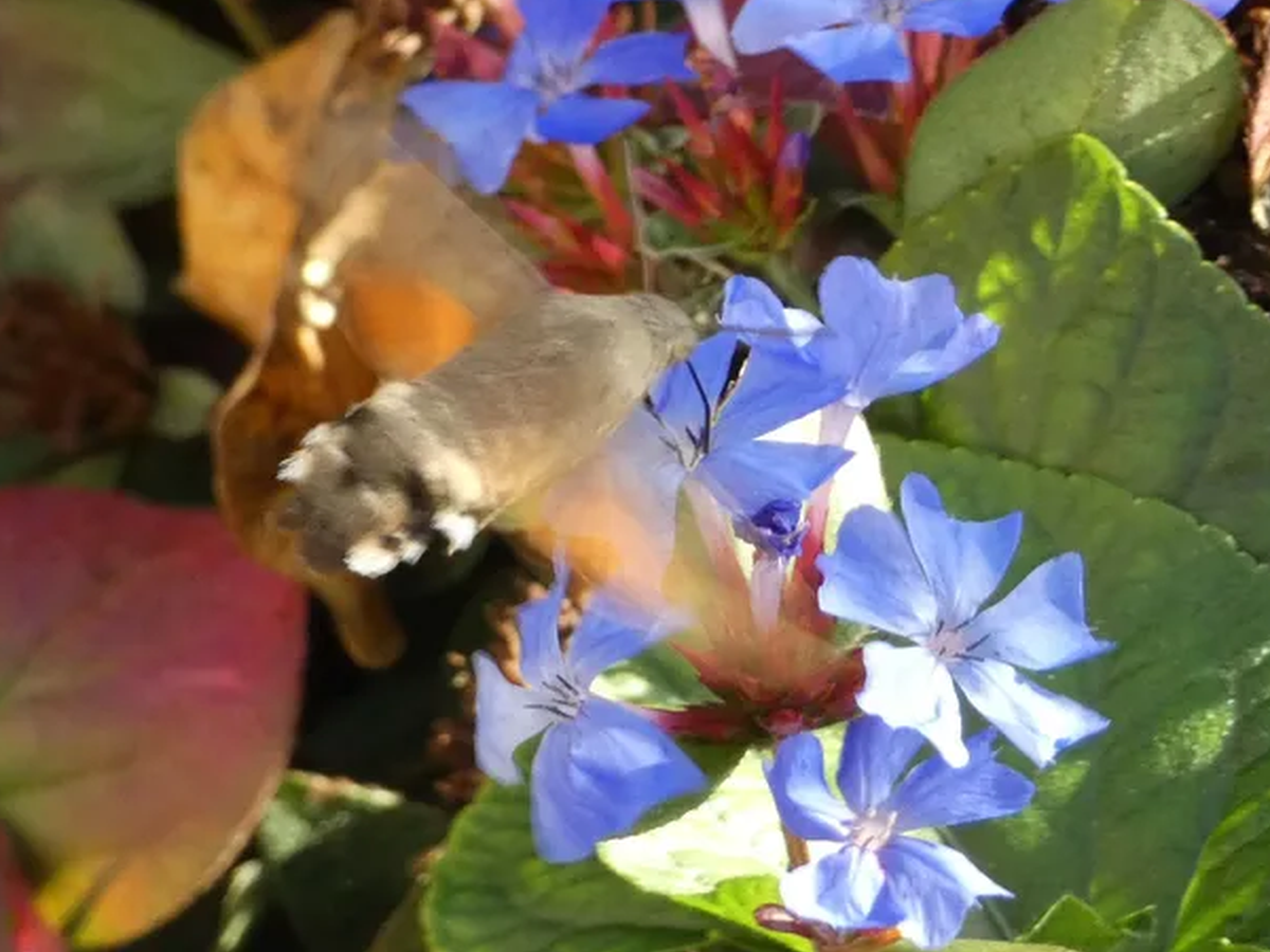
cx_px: 633
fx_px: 10089
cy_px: 446
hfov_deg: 7.2
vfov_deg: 5.4
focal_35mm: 275
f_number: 5.5
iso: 400
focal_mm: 46.2
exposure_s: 1/80
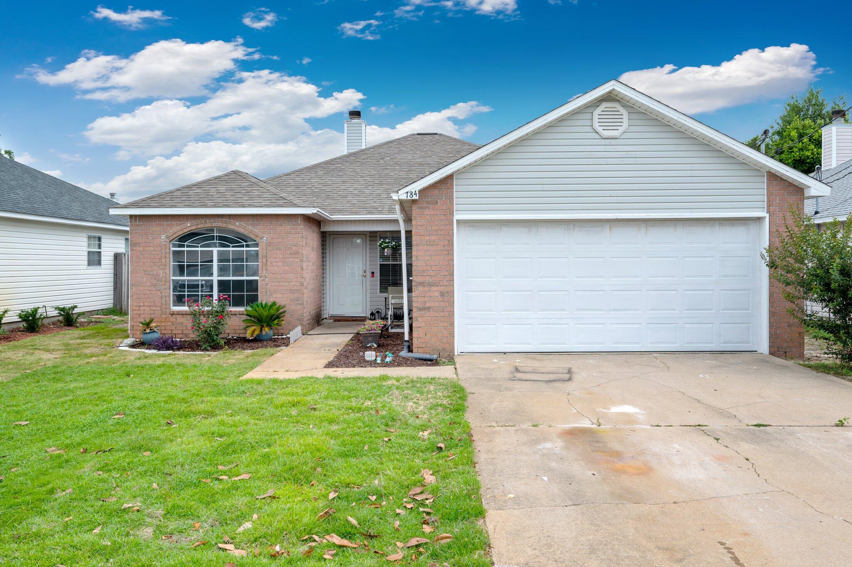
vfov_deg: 47.1
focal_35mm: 28
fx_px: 650
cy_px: 284
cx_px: 426
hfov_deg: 66.5
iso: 100
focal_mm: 27.5
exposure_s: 1/125
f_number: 9
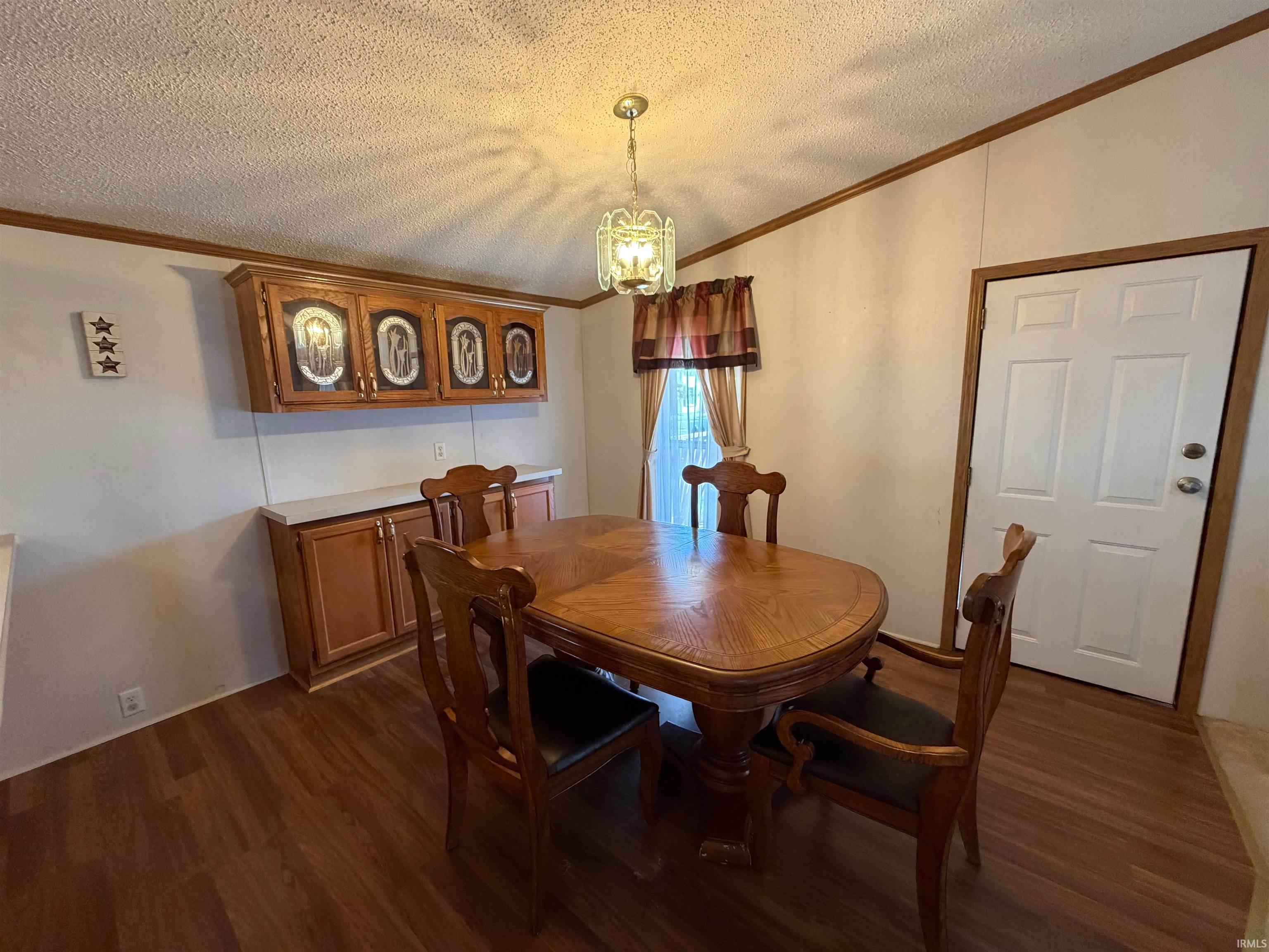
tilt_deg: -10.1
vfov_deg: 85.7
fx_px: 513
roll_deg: +1.7
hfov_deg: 102.1
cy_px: 476
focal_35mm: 14
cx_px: 634
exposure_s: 1/60
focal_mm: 2.22
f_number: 2.2
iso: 400
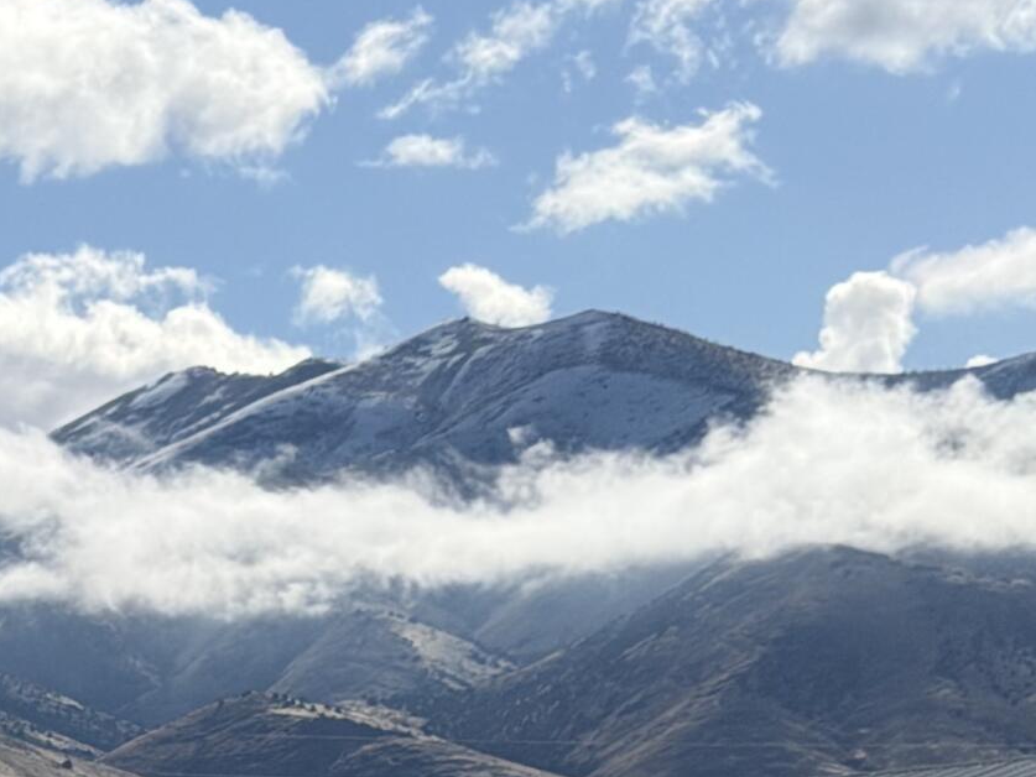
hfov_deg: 10.8
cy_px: 1241
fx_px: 5148
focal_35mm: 172
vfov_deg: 8.4
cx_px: -781
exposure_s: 1/11364
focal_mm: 6.76
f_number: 1.78
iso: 64
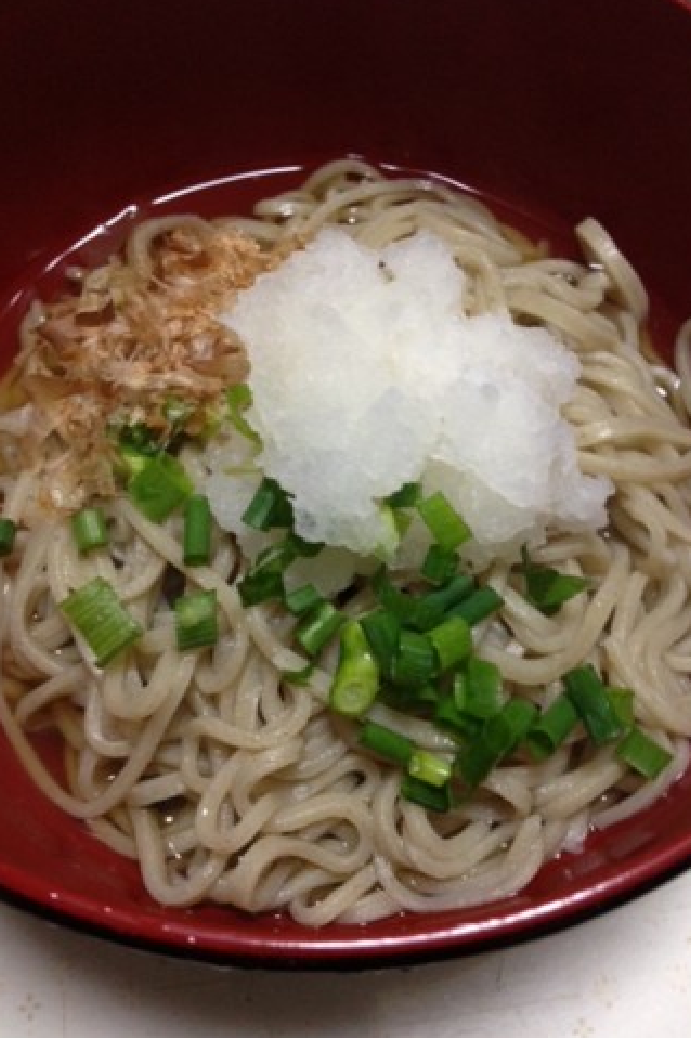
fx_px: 1095
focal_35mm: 38
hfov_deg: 35.0
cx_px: 365
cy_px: 529
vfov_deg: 50.7
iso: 250
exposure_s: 1/20
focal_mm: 4.28
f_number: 2.4
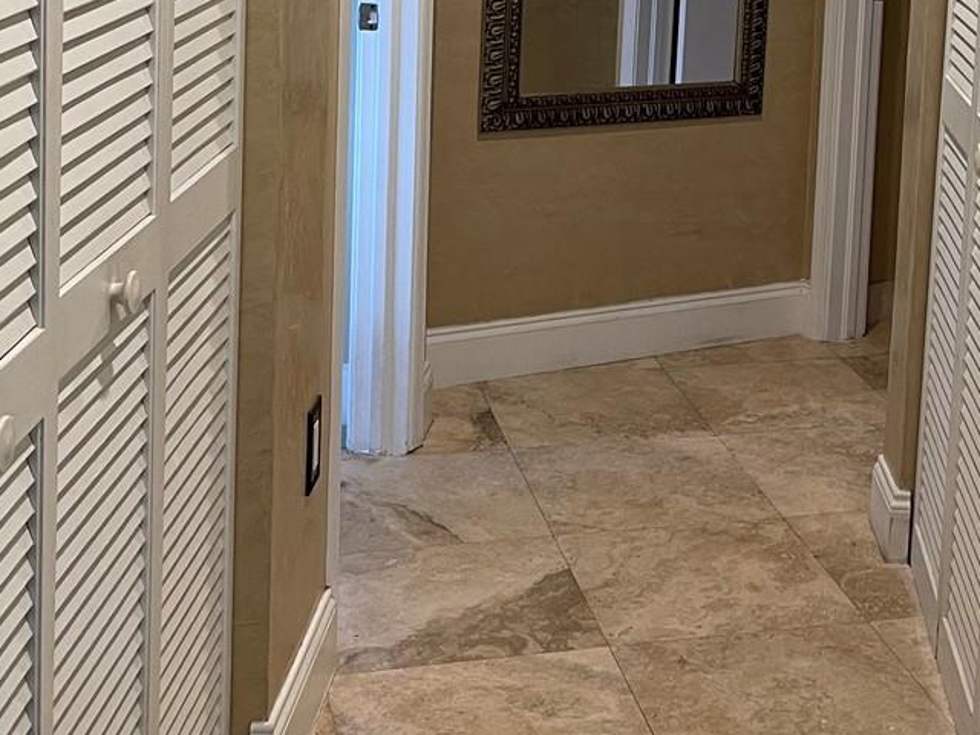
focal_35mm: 65
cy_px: -31
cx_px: 714
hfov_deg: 29.4
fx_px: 1840
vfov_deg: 21.6
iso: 100
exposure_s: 1/60
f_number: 1.6
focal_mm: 5.1
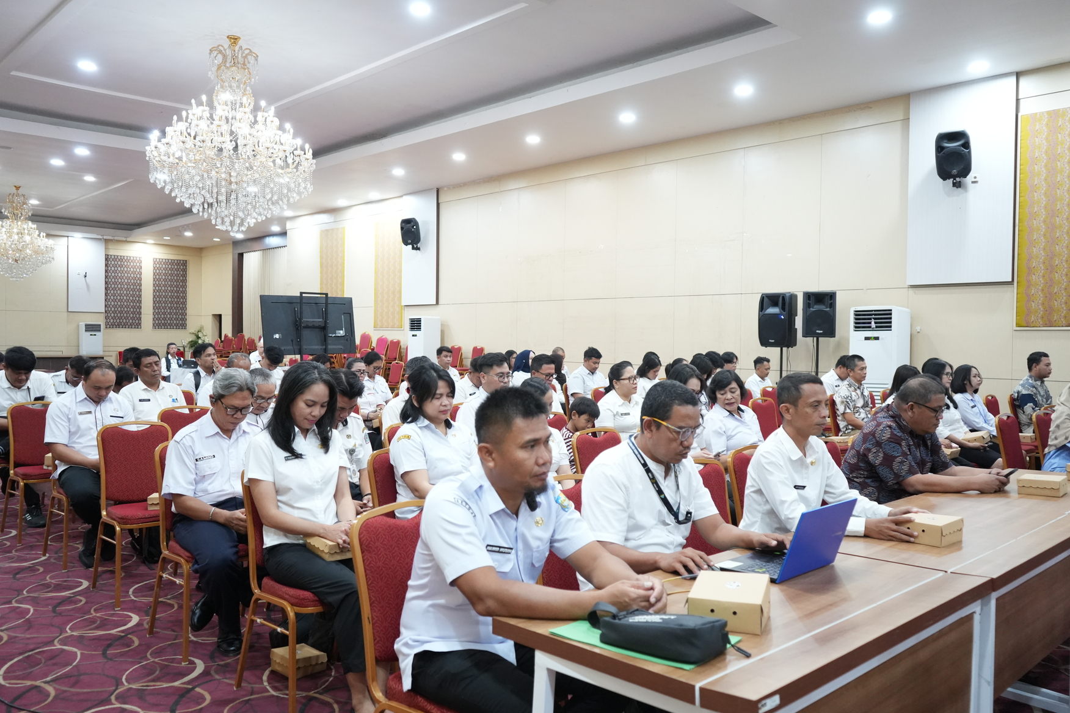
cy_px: 356
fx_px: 832
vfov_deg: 46.4
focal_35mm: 28
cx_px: 535
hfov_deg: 65.5
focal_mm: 28
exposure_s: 1/100
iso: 5000
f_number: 4.5
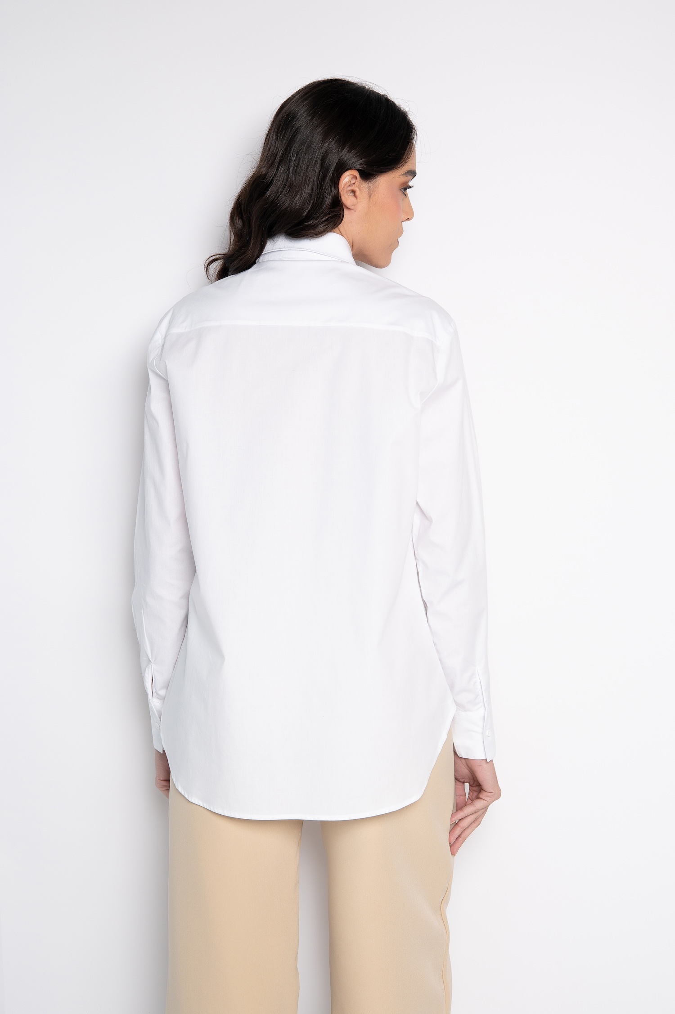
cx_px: 338
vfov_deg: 38.2
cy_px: 507
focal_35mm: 52
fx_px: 1464
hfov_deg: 26.0
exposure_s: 1/125
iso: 200
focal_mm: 52
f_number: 5
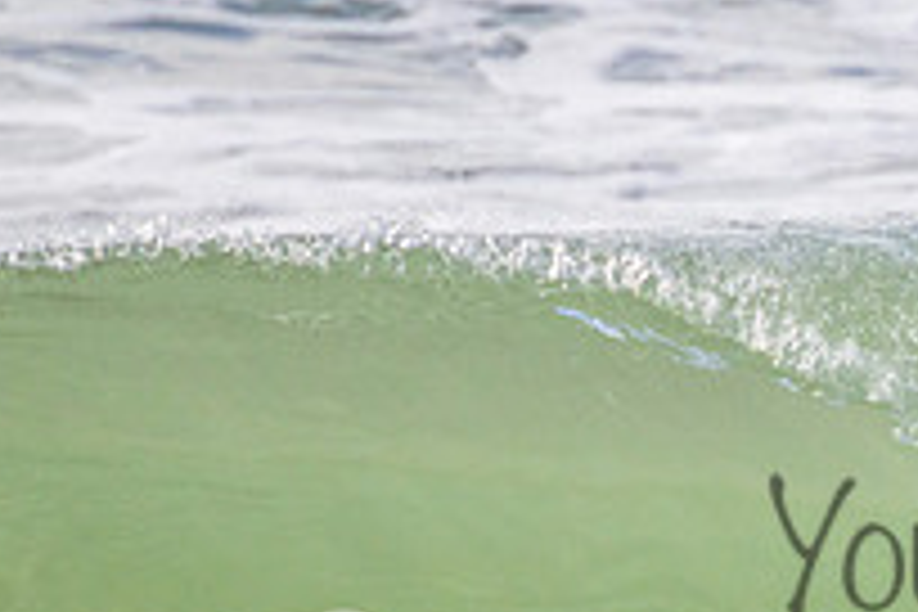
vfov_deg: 0.6
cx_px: 1233
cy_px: 506
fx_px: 58110
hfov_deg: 0.9
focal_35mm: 2279
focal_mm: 800
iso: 1250
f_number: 11
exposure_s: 1/2000
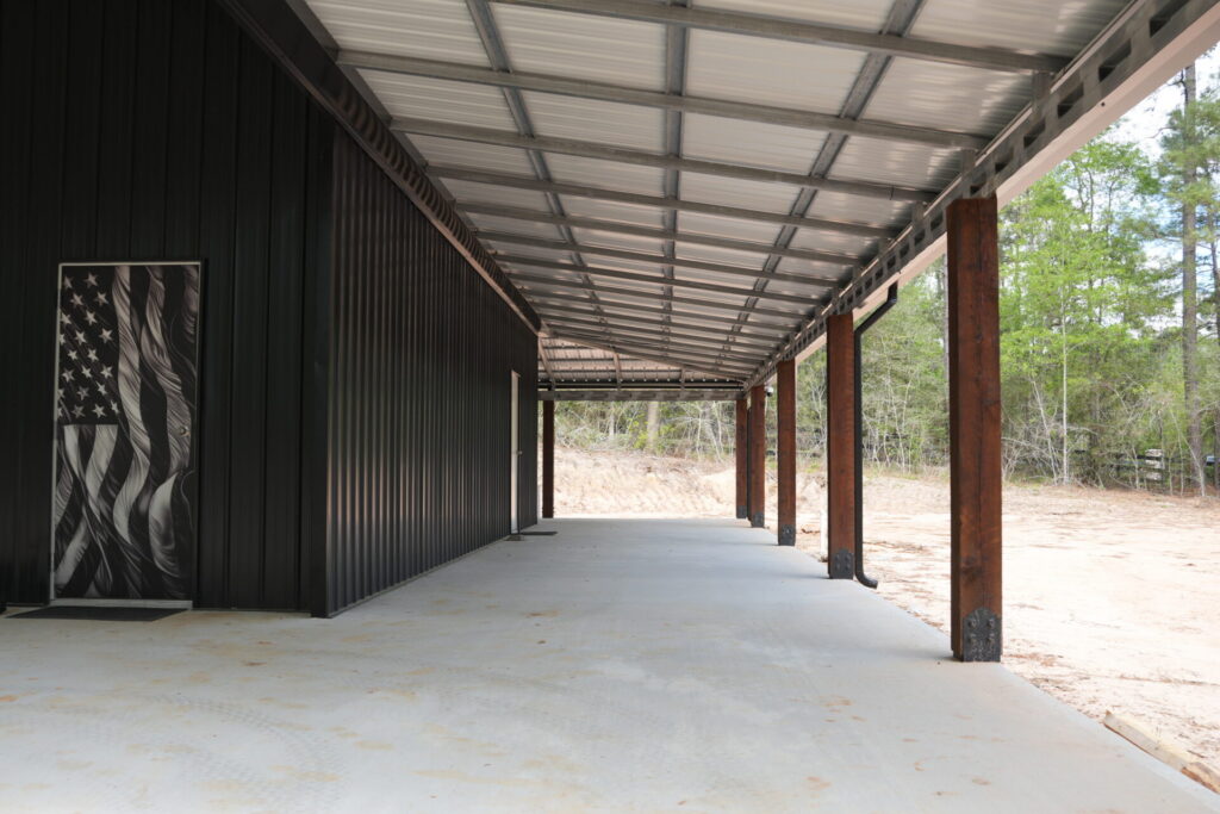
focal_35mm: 35
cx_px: 610
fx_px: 1179
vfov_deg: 38.1
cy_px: 407
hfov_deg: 54.7
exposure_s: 1/100
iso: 100
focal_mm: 23.2
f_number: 5
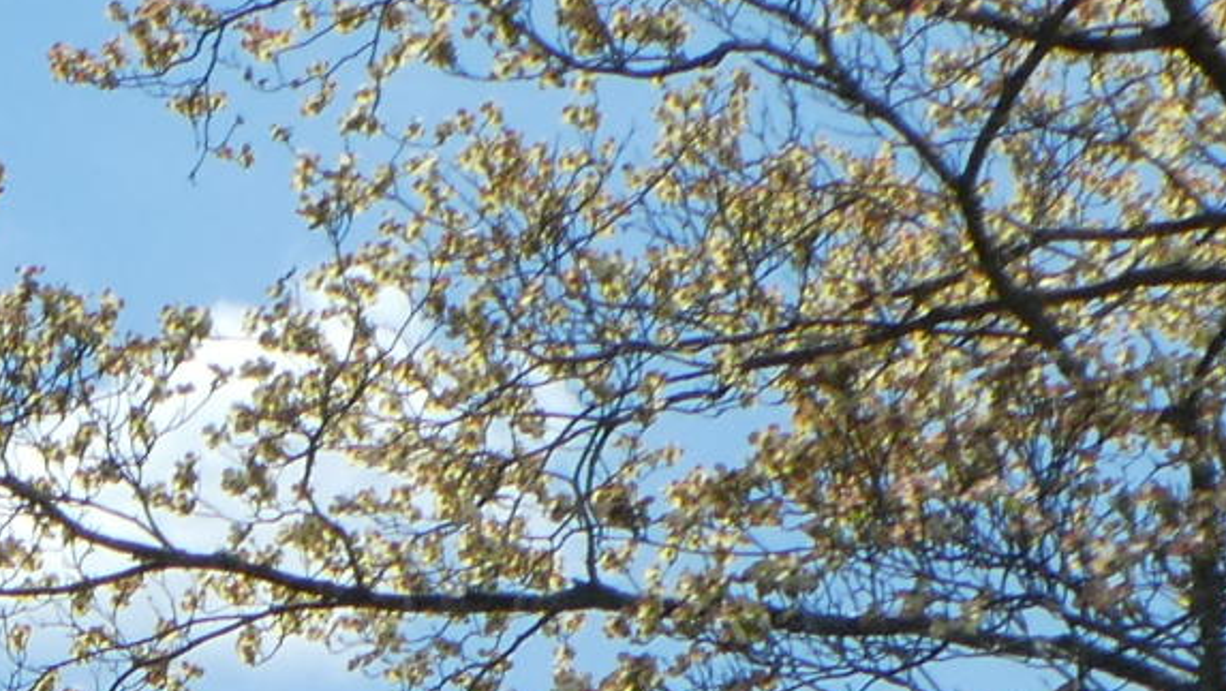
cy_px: 2223
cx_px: -1089
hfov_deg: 9.0
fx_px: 7416
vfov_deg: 5.0
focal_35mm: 228
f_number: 3.8
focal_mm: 7.2
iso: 80
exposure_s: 1/800
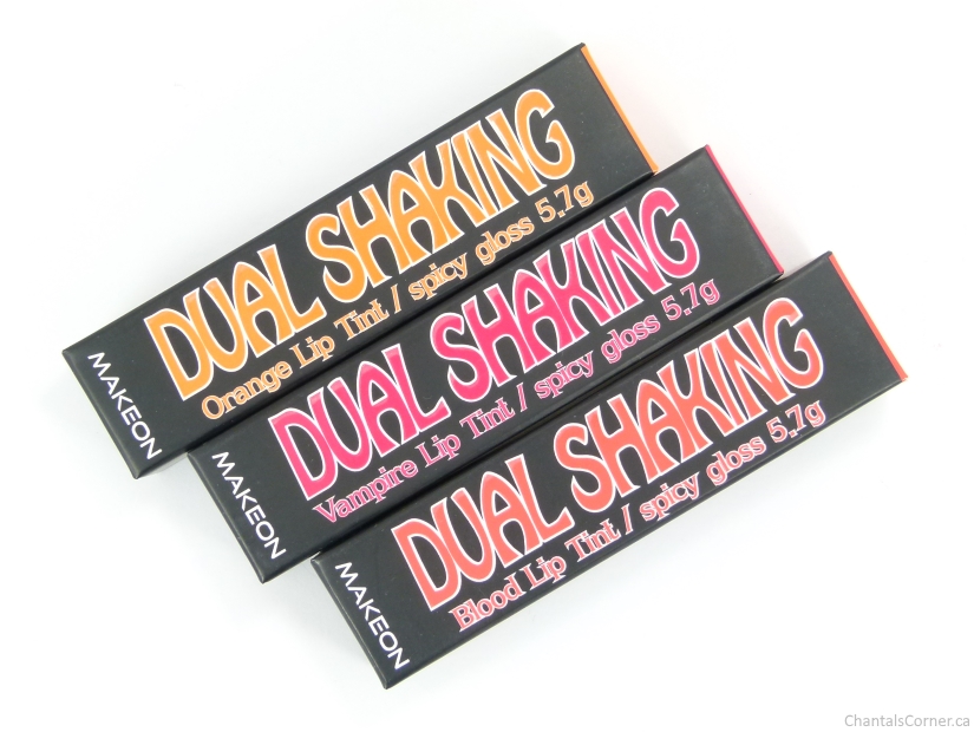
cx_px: 487
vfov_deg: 24.4
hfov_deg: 32.2
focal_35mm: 60
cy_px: 366
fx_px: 1689
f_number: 3.6
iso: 100
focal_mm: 10.8
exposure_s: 1/80
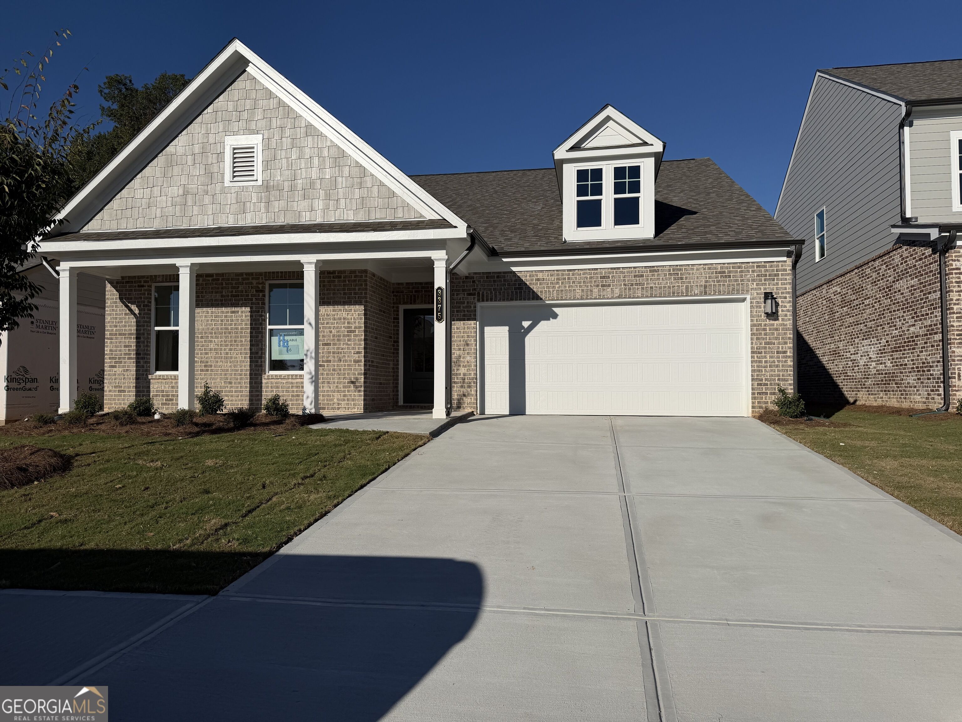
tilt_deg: +2.2
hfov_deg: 71.6
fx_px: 667
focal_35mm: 24
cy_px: 361
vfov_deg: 56.8
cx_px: 481
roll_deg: +0.0
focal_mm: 6.76
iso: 80
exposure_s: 1/14286
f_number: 1.78
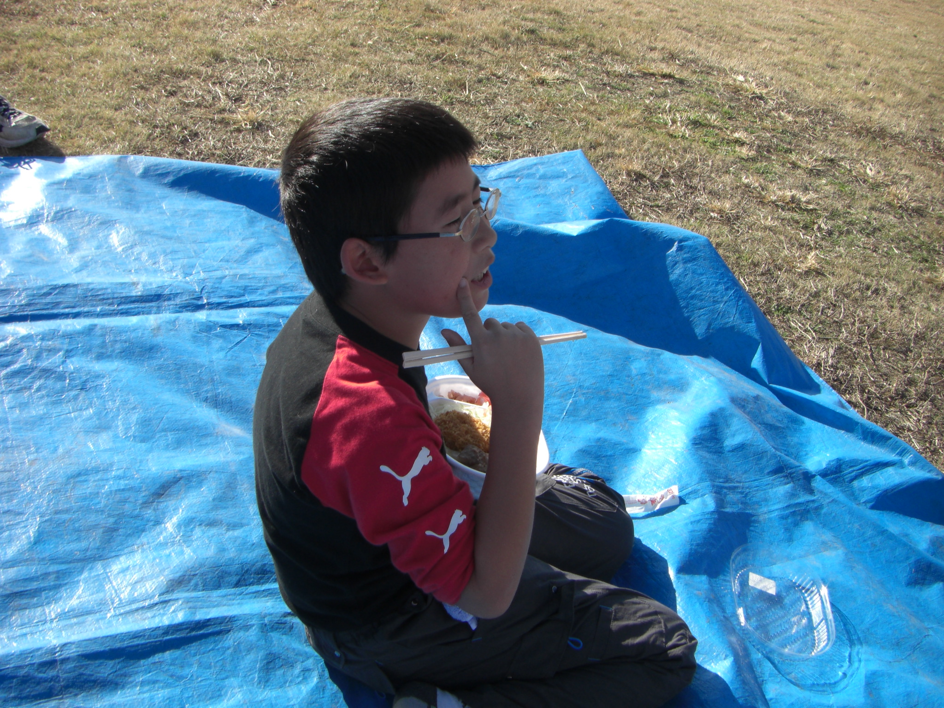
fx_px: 1036
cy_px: 354
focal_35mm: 38
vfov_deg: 37.7
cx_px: 472
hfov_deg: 49.0
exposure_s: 1/320
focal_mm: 6.3
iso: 64
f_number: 4.6
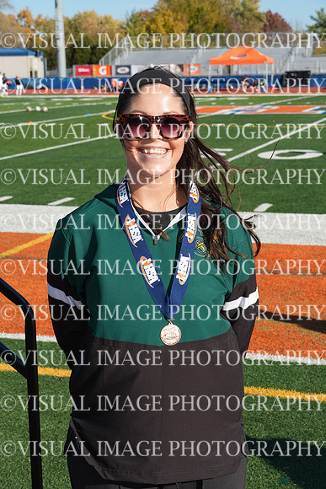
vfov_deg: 31.2
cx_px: 163
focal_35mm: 64
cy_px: 244
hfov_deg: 21.1
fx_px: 876
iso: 100
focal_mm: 43
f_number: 8
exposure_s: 1/200
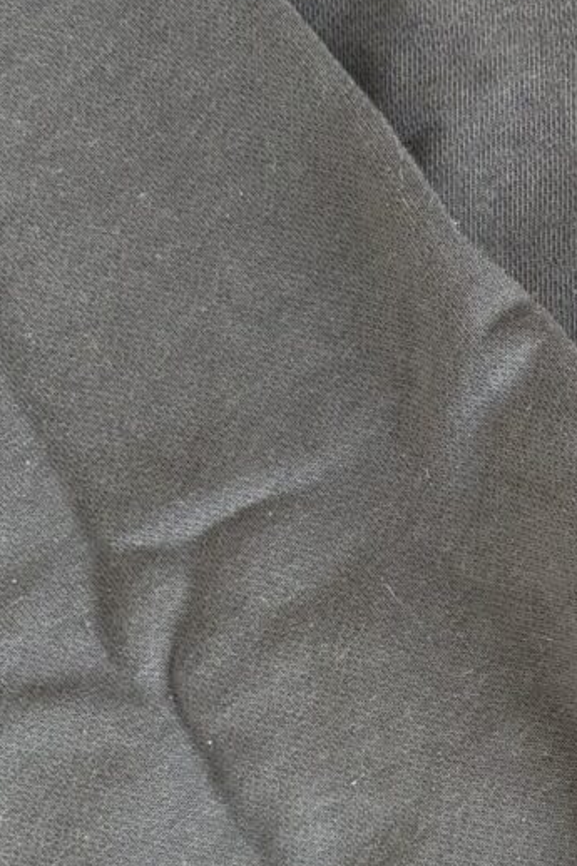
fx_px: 2574
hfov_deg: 11.3
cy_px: 670
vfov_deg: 19.0
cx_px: 1226
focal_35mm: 107
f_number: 1.6
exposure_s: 1/60
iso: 200
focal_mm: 5.96
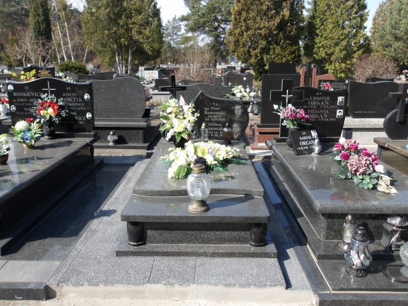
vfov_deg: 51.4
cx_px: 204
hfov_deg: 65.3
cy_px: 153
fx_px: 318
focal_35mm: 27
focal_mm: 4.9
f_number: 3
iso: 100
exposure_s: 1/618
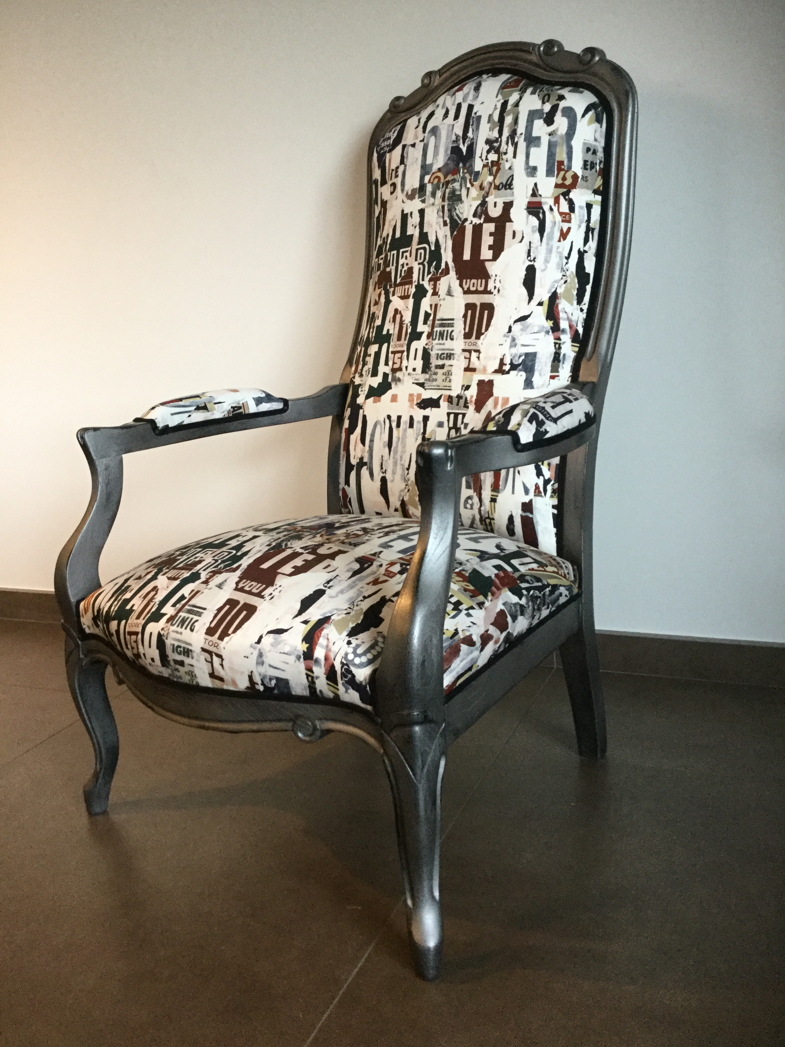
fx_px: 937
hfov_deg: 45.4
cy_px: 524
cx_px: 392
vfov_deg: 58.4
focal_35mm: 31
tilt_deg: -14.6
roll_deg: +3.2
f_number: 2.4
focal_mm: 3.3
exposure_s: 1/33
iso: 200
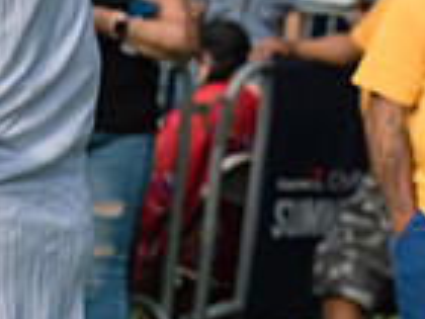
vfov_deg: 5.9
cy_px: 155
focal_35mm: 252
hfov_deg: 7.7
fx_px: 3094
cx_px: 588
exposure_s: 1/2500
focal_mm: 44
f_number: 4.5
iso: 500
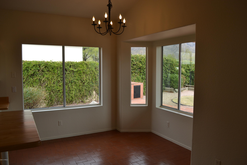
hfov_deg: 67.4
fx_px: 185
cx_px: 124
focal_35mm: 27
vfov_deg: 47.9
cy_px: 82
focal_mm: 18
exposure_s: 1/125
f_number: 5.6
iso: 125
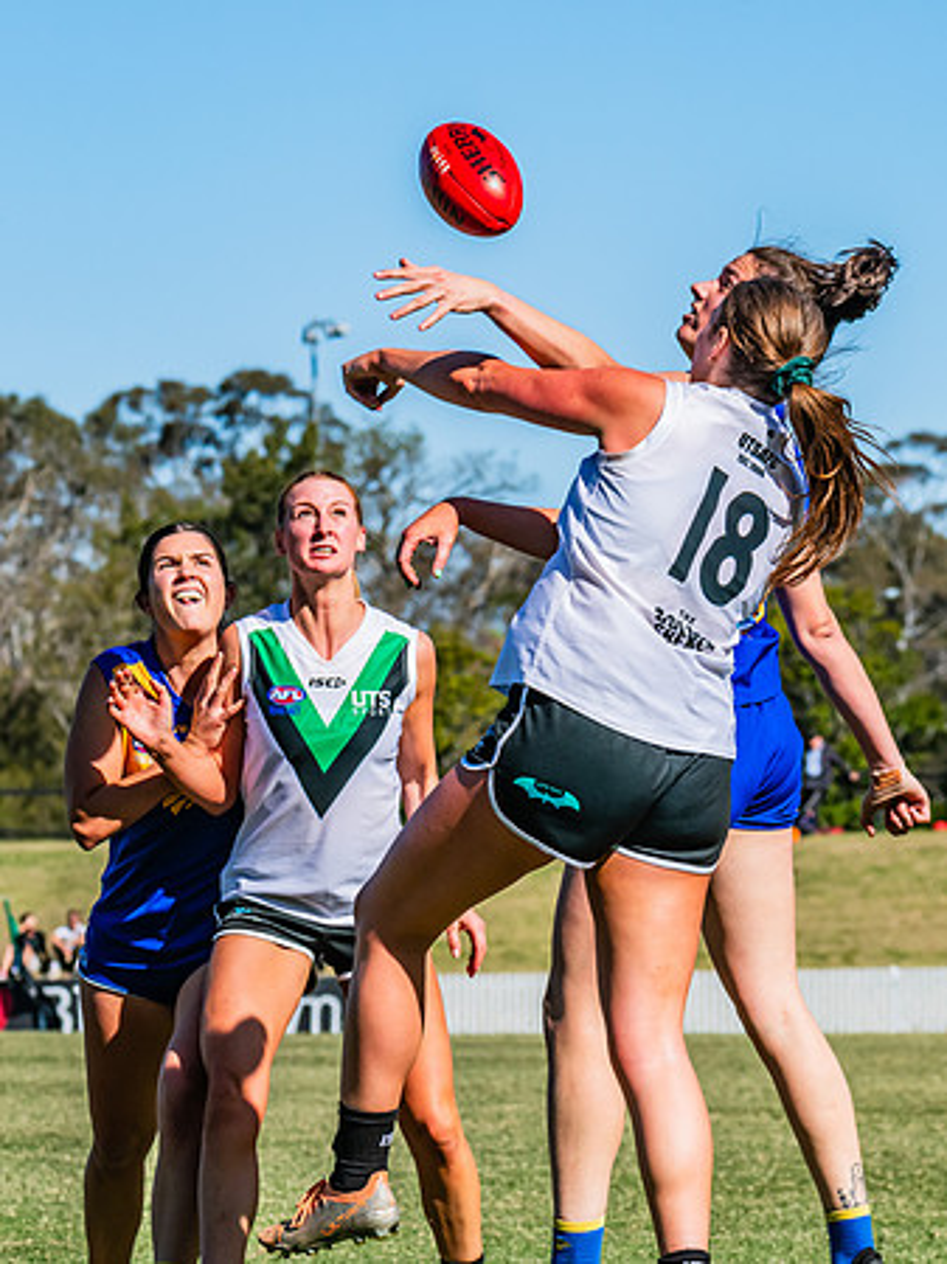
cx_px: 636
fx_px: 10199
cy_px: 549
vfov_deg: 7.1
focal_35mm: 279
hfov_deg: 5.3
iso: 640
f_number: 13
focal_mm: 170
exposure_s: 1/1250
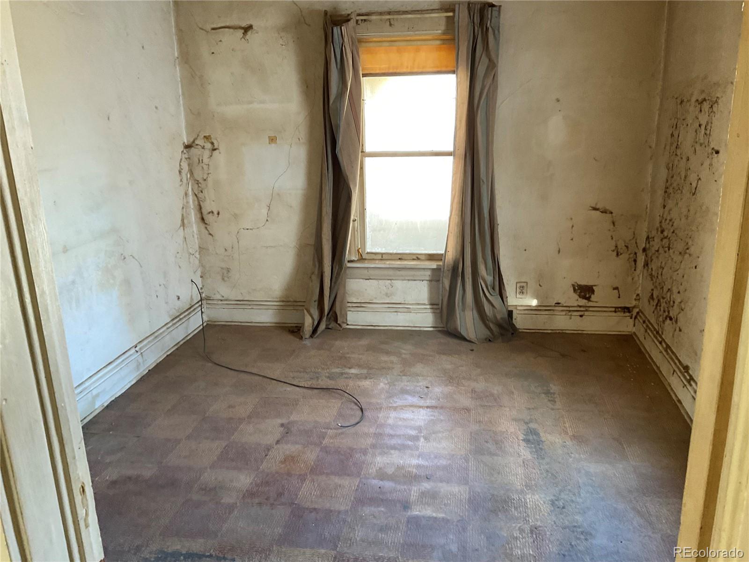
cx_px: 374
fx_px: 627
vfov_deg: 48.2
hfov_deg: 61.7
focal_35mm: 29
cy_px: 281
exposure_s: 1/60
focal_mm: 3
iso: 125
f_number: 1.8
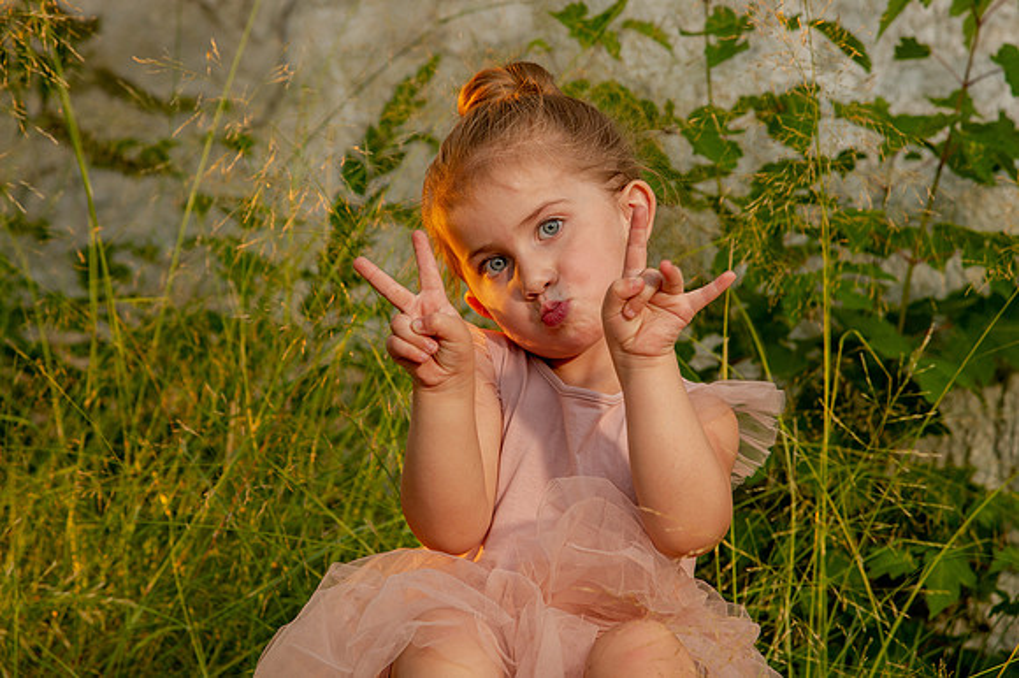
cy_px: 291
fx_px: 3228
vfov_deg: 12.0
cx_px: 510
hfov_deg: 17.9
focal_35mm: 114
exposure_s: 1/125
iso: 640
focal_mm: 100
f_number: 6.3
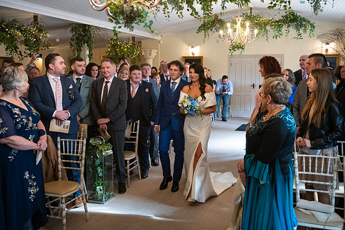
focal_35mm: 37
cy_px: 111
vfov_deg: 35.9
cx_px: 175
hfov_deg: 51.9
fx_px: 355
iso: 1250
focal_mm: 35
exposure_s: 1/160
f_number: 3.5
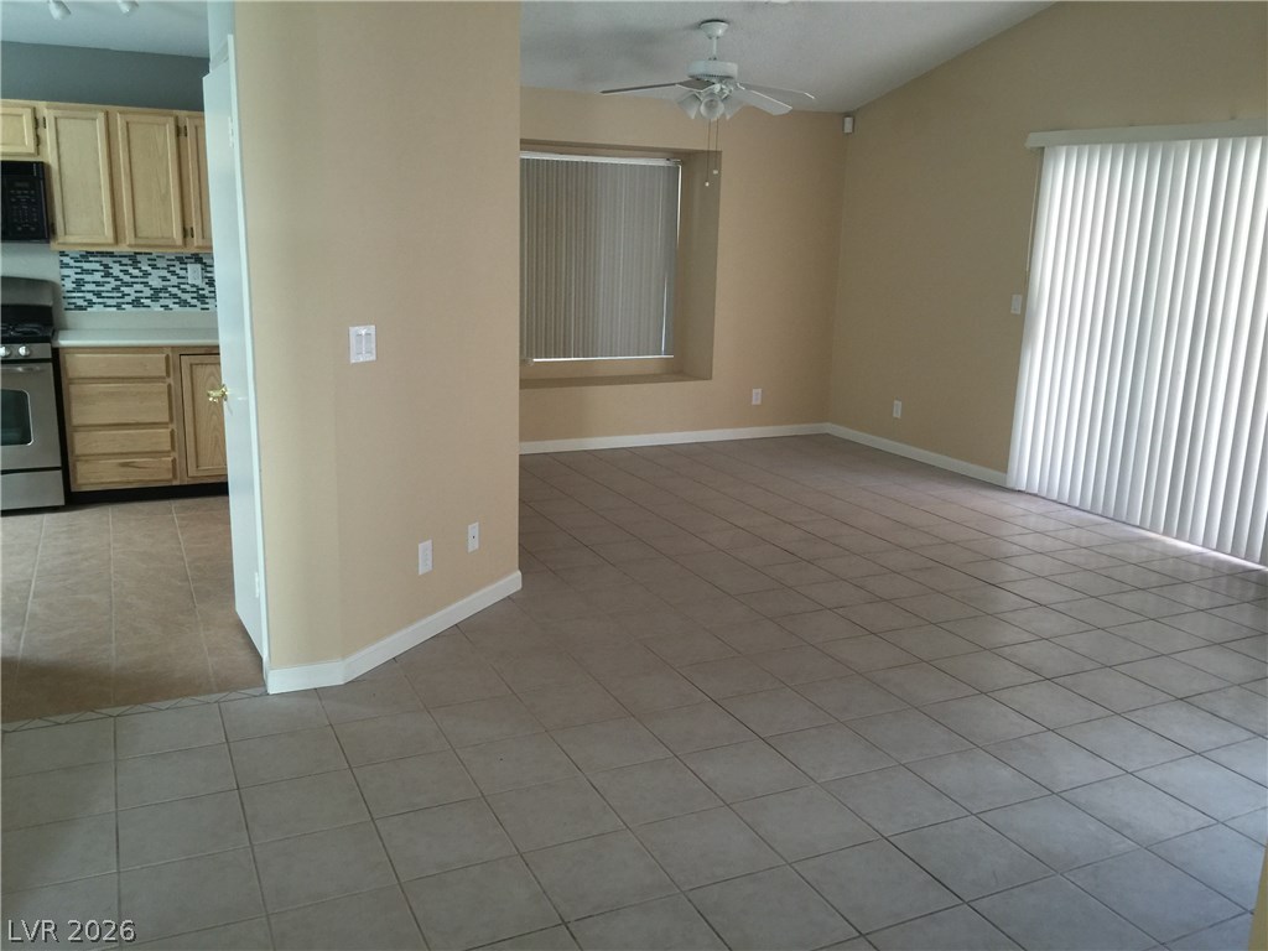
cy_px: 476
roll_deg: -2.1
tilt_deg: -11.7
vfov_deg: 48.2
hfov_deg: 61.7
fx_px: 1062
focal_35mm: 29
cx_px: 634
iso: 64
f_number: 2.2
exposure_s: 1/15
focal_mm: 4.15
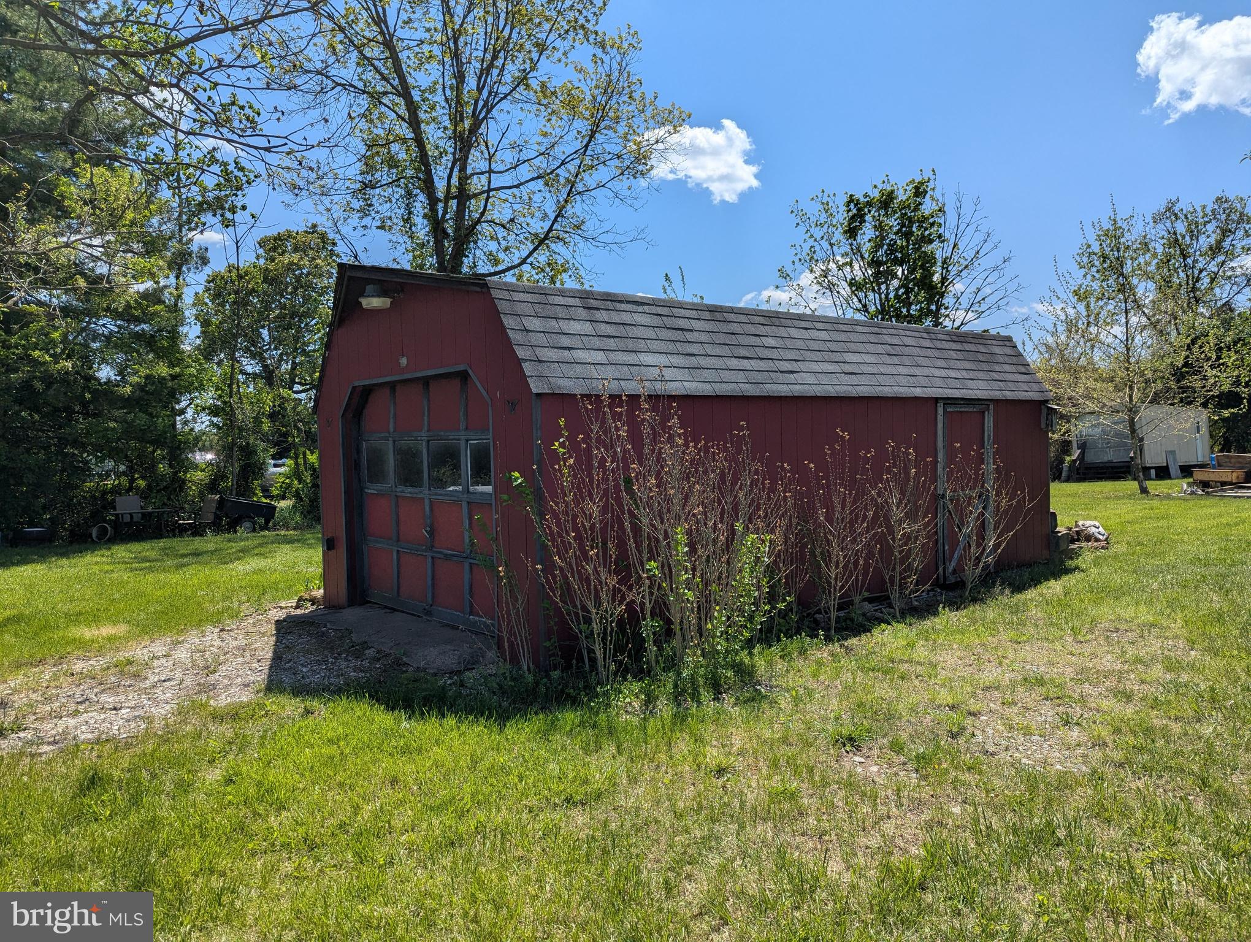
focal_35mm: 24
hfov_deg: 71.5
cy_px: 471
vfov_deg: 56.9
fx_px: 869
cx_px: 626
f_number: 1.85
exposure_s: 1/3145
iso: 46
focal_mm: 6.81
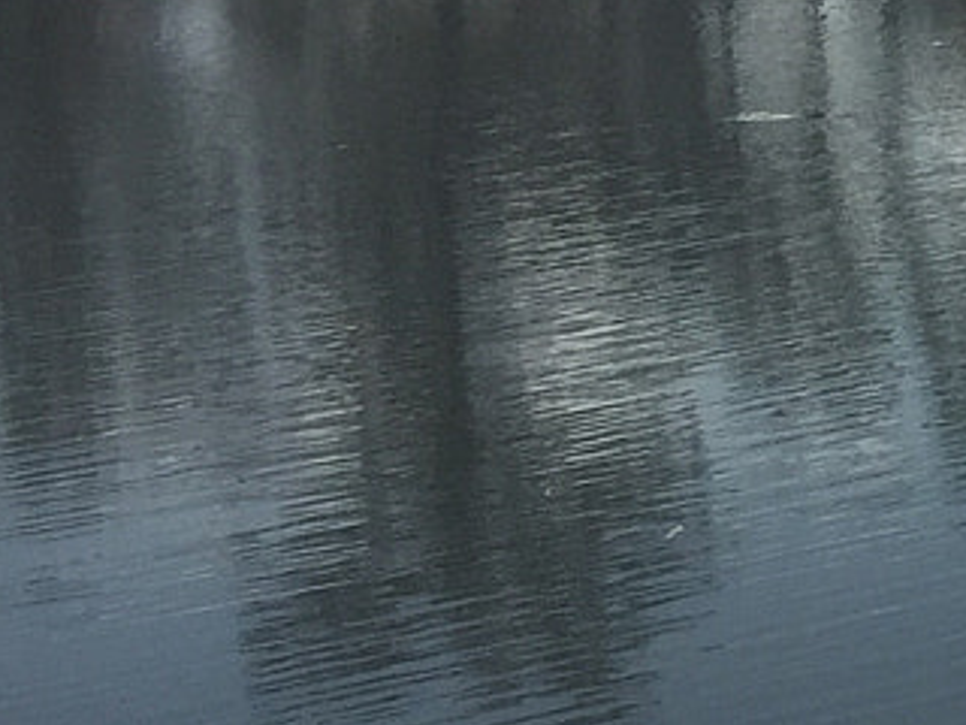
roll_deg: -0.2
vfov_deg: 10.0
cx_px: 1772
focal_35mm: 145
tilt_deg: +0.9
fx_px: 4046
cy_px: -305
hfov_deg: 12.4
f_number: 2.2
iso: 32
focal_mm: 4.15
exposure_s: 1/6623
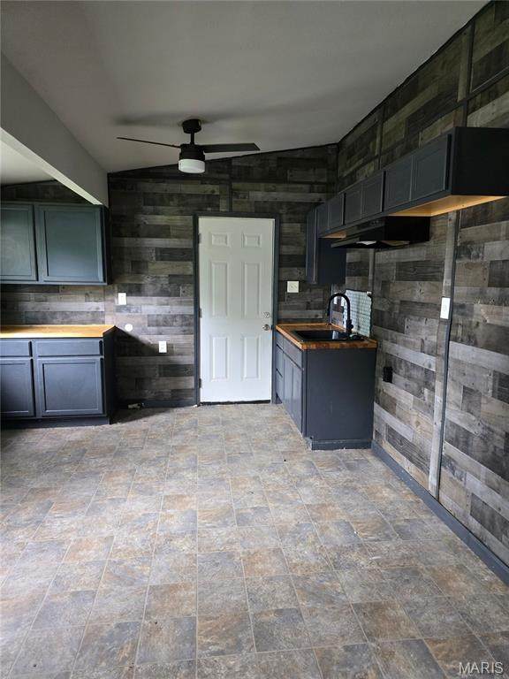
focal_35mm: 23
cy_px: 340
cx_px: 254
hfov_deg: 58.9
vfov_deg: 73.9
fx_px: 451
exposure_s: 1/60
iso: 500
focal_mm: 6.3
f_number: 1.7
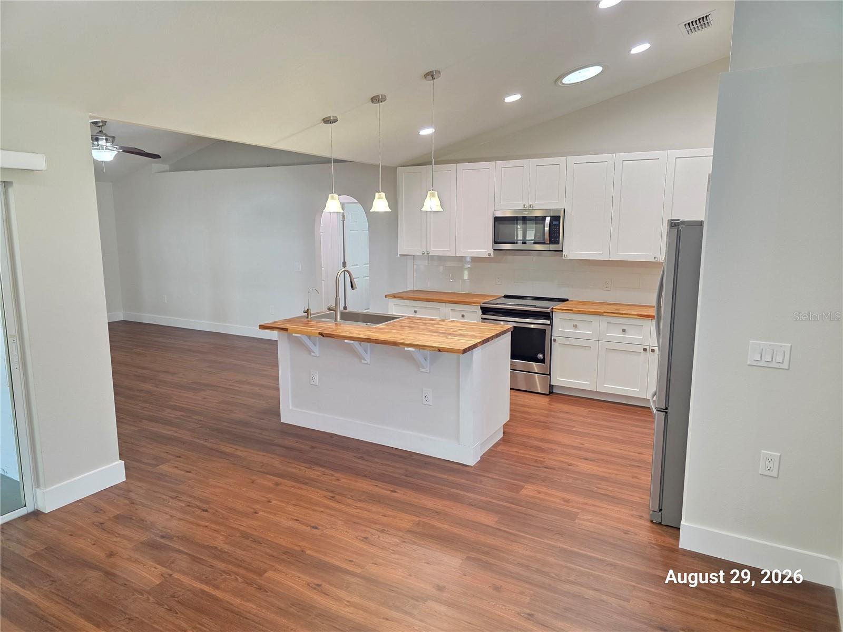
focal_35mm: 23
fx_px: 560
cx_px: 422
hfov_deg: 73.9
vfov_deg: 58.9
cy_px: 316
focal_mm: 6.3
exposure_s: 1/120
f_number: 1.7
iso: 500
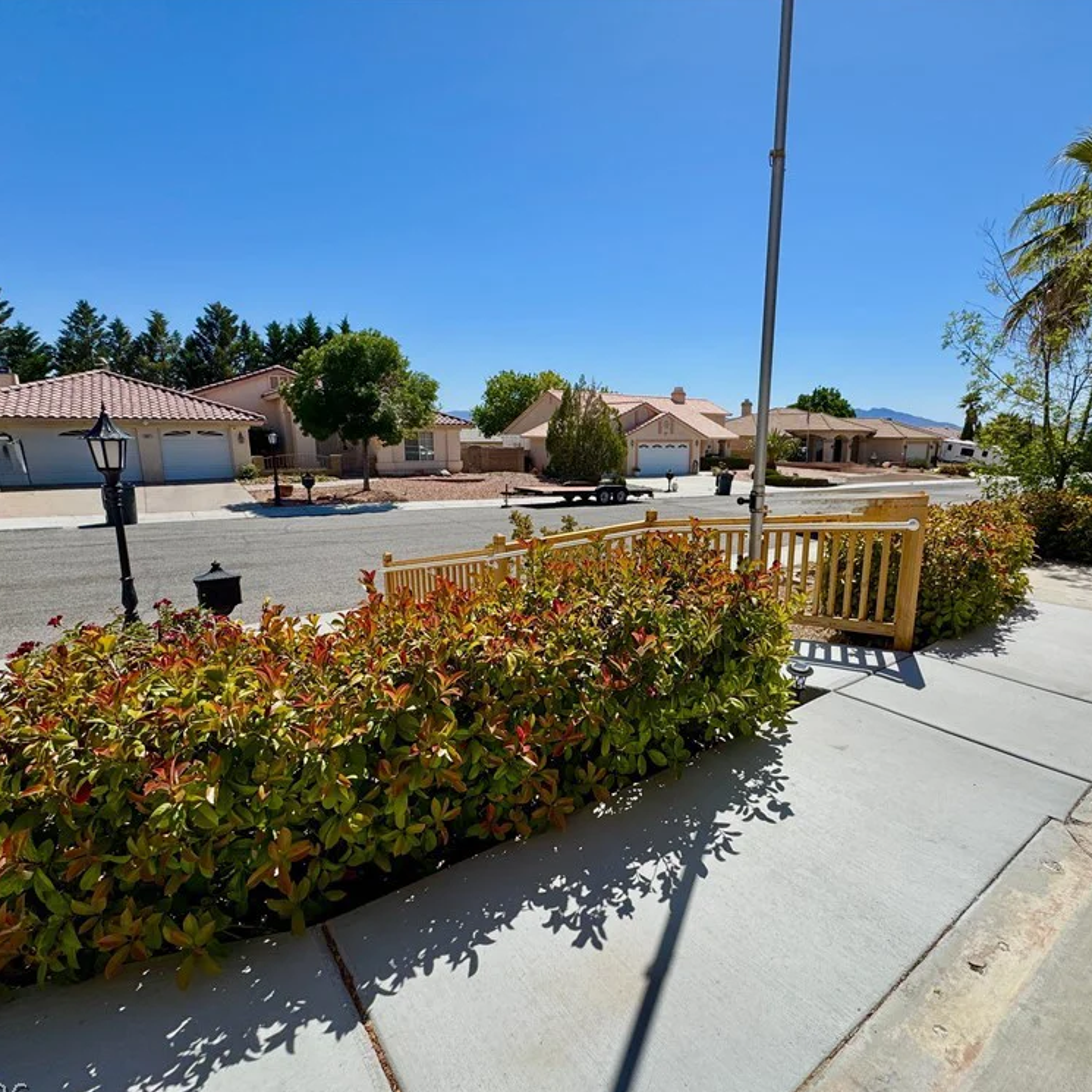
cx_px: 620
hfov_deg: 83.5
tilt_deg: -12.9
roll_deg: -0.9
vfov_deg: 84.0
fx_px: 607
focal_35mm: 17
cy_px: 557
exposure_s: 1/2584
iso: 50
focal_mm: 2.22
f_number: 2.2
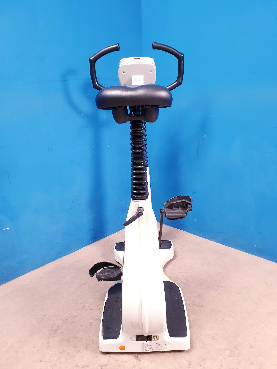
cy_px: 184
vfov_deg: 67.3
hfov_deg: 53.1
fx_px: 277
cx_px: 138
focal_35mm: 26
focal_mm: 4.3
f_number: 2.4
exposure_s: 1/33
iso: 250
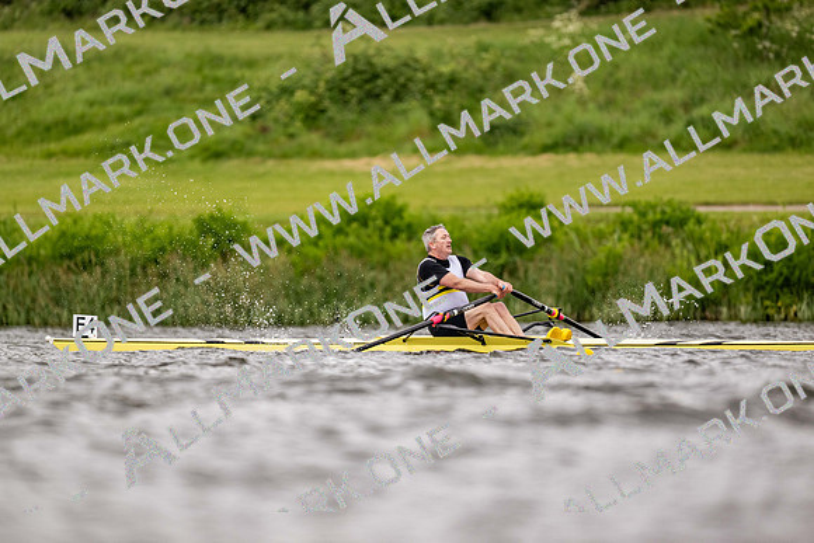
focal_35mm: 600
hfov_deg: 3.4
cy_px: 272
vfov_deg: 2.3
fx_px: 13569
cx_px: 407
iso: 800
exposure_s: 1/2500
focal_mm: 600
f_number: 4
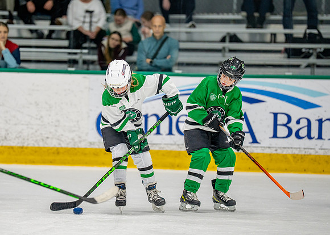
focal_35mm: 259
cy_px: 118
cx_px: 112
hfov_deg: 7.8
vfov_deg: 5.6
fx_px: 2423
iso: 1000
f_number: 2.8
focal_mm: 197
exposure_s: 1/1250
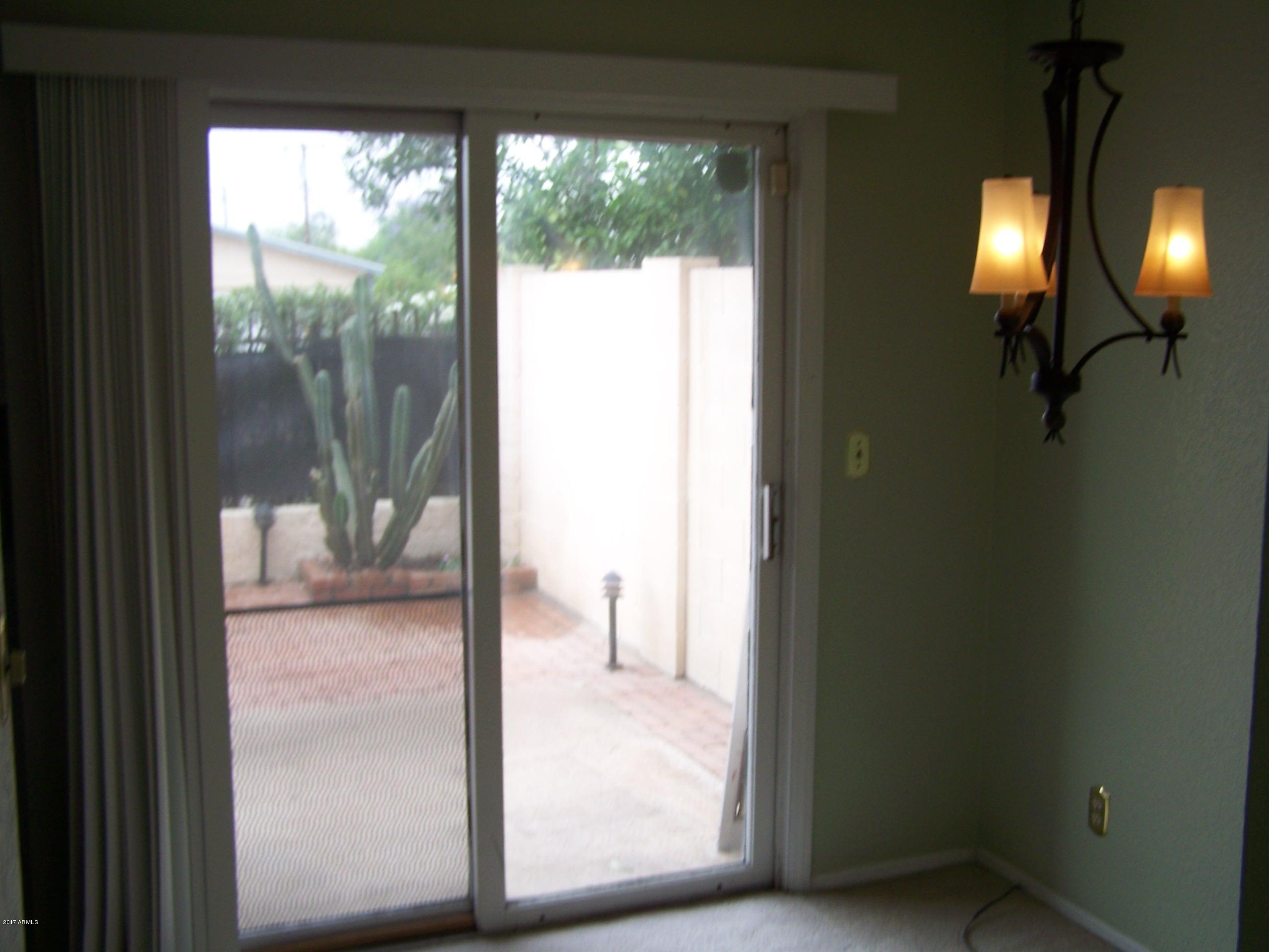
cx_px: 634
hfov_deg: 49.0
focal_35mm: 38
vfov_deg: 37.7
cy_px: 476
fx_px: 1393
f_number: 2.8
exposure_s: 1/125
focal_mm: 6.3
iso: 64
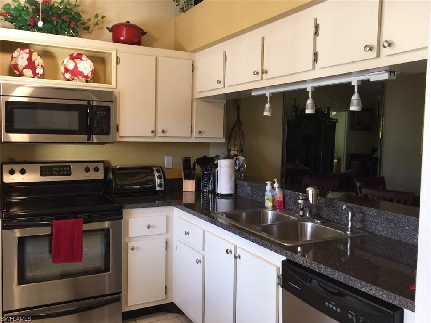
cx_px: 216
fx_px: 361
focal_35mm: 29
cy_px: 162
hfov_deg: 61.7
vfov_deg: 48.2
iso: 40
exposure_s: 1/15
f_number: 2.2
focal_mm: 4.15
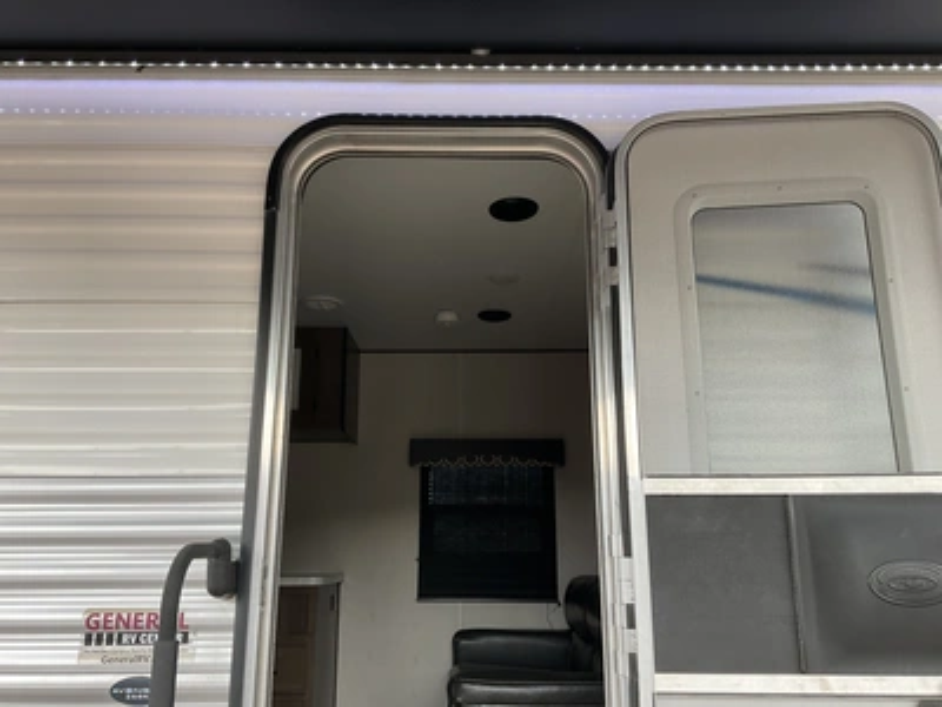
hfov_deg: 61.7
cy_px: 354
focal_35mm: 29
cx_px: 471
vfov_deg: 48.2
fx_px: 789
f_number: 1.8
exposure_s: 1/122
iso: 32
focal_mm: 3
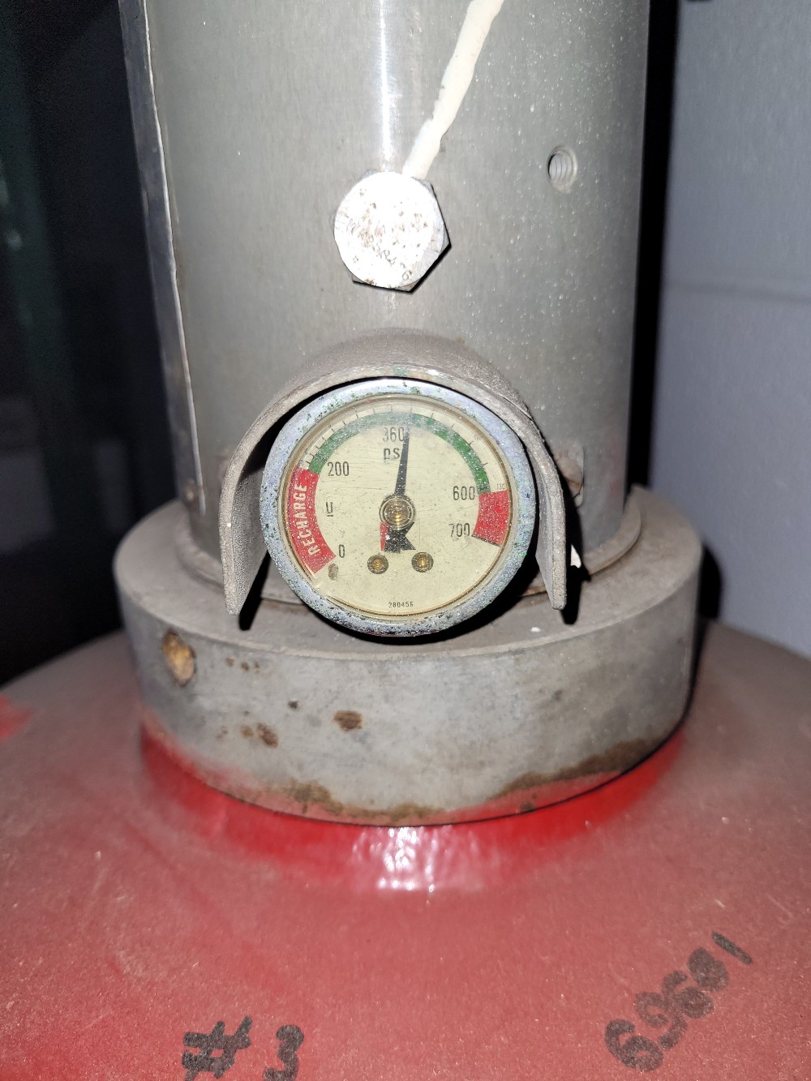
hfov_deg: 53.1
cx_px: 406
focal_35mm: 26
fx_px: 812
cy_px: 540
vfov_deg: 67.3
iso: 40
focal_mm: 5.4
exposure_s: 1/168
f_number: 1.8
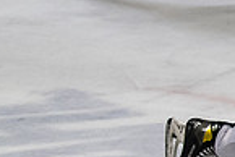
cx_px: 462
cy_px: 30
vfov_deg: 2.1
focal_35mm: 647
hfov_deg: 3.2
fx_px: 4228
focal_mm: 70
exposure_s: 1/800
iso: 900
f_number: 3.2
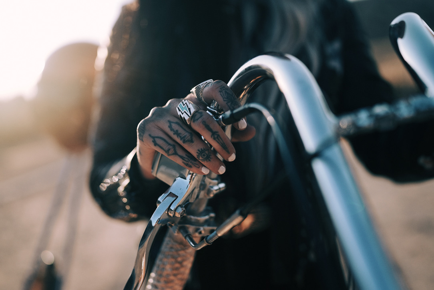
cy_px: 145
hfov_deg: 54.4
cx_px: 217
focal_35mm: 35
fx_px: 422
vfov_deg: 37.9
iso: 125
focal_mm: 35
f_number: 1.4
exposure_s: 1/500
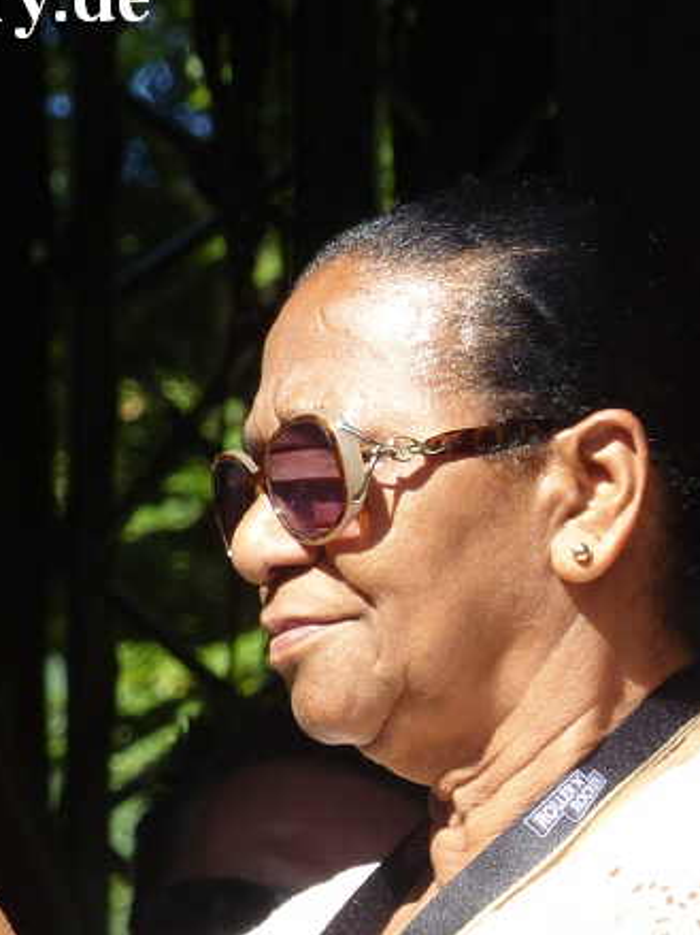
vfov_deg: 4.2
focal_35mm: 472
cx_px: 238
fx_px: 12732
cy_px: 1014
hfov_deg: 3.1
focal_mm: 37.3
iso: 100
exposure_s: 1/320
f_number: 4
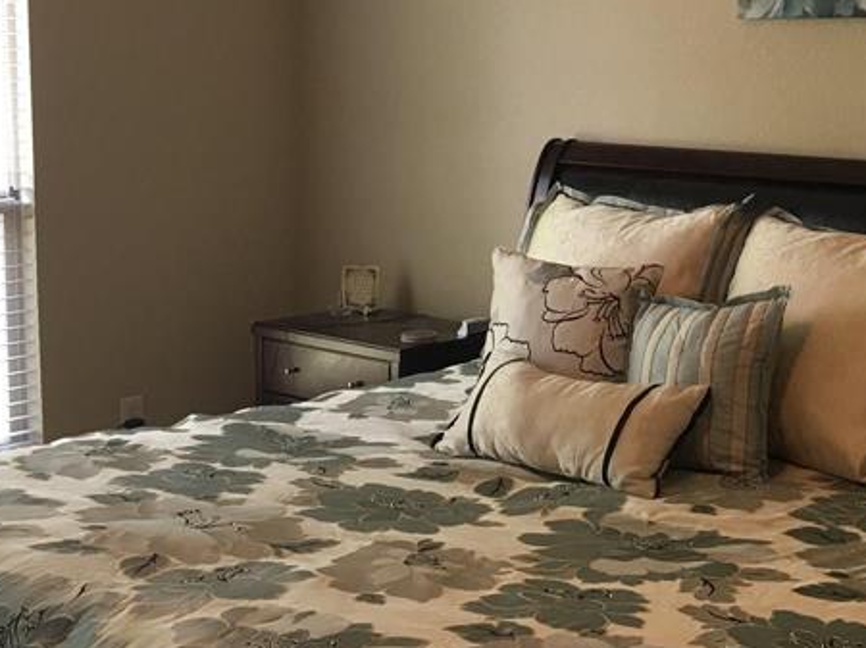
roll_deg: +0.0
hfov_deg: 29.2
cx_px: 587
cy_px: 229
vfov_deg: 22.2
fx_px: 1650
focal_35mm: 66
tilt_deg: -5.6
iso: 25
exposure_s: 1/15
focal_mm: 4.15
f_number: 2.2
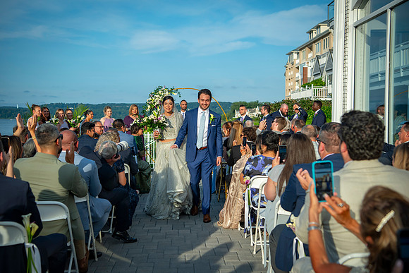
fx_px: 572
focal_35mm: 50
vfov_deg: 26.8
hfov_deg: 39.3
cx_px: 202
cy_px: 132
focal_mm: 48
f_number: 4
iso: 400
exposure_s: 1/3200
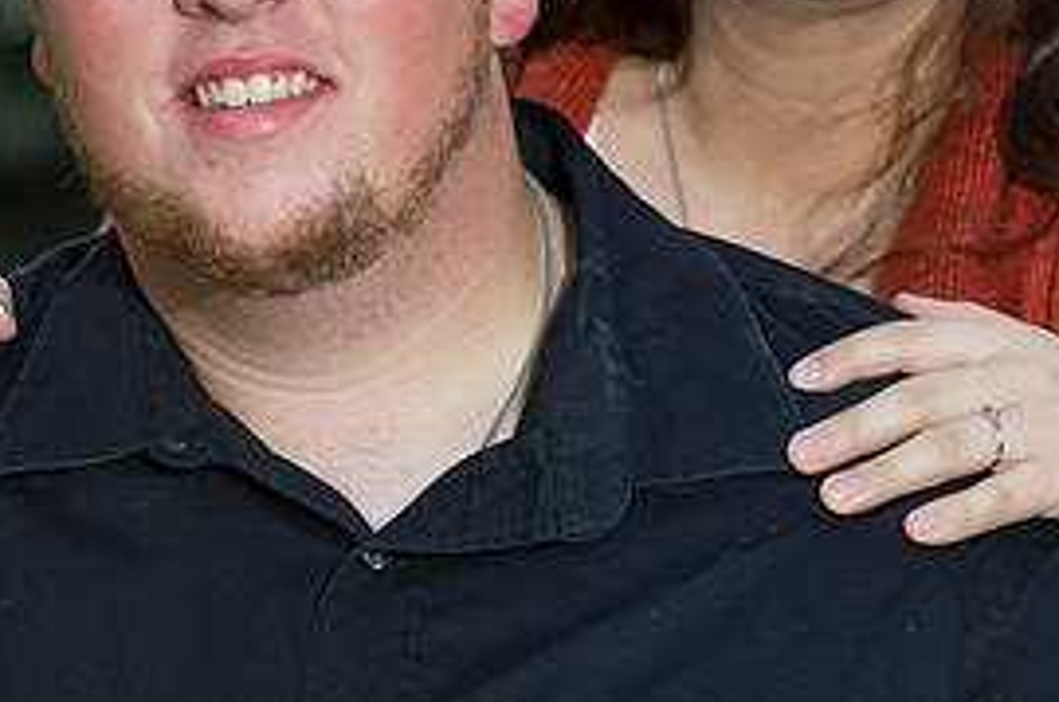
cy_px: 102
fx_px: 7899
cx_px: 659
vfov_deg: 5.1
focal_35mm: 269
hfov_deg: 7.7
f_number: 4
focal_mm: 125
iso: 320
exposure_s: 1/160
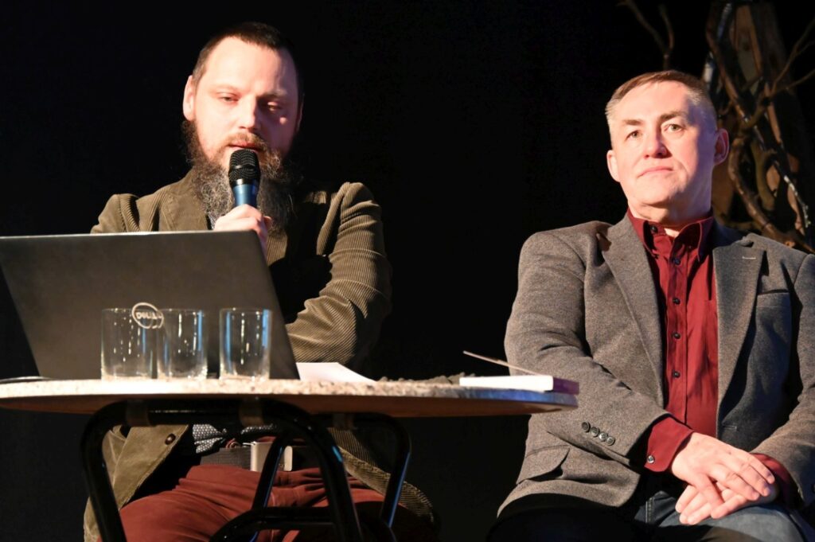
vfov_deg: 11.4
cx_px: 408
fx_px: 2714
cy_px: 271
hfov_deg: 17.1
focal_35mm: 120
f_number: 6.3
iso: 12800
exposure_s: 1/25
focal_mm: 120
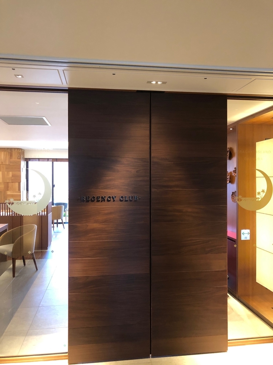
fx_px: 294
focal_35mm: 28
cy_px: 182
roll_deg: +0.6
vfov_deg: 63.4
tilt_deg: +0.9
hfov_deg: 49.7
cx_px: 136
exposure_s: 1/14
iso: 100
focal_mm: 4
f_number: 1.8
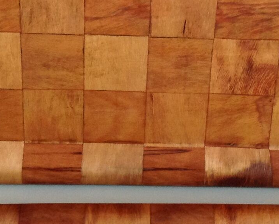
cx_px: 134
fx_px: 785
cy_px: -21
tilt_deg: -28.9
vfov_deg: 15.8
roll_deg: +0.0
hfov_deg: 20.2
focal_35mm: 95
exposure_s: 1/15
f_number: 2.4
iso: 125
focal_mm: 4.28
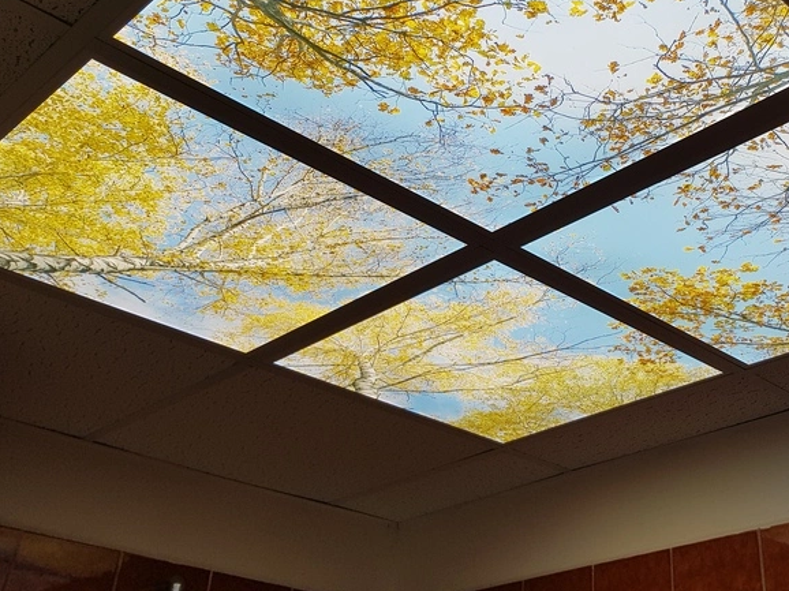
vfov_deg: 31.4
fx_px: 1025
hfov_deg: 41.5
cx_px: 536
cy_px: 131
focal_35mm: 45
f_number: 1.7
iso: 40
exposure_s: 1/522
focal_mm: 4.2
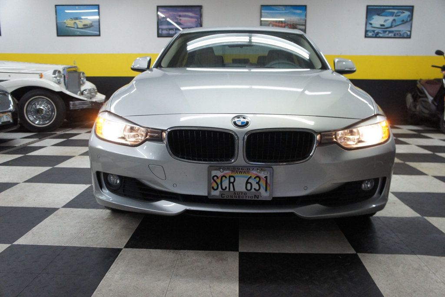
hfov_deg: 57.2
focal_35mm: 33
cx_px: 222
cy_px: 148
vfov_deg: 39.9
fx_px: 408
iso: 1600
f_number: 4
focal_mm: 22
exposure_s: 1/250
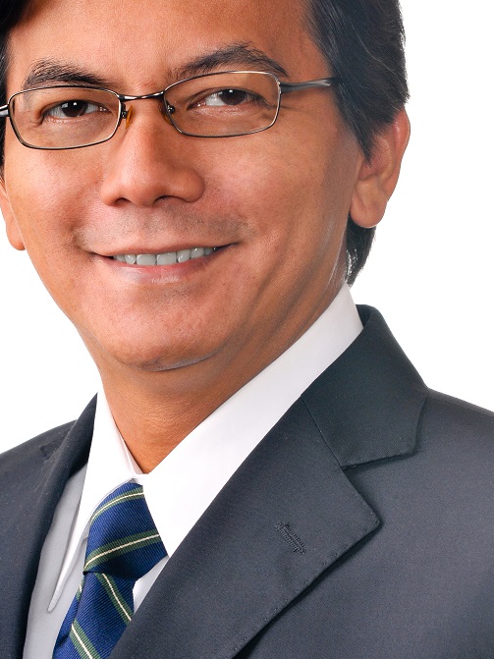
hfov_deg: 5.6
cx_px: 192
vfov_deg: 7.4
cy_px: 297
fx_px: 5082
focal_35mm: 267
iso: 200
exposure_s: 1/250
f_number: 8
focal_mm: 116
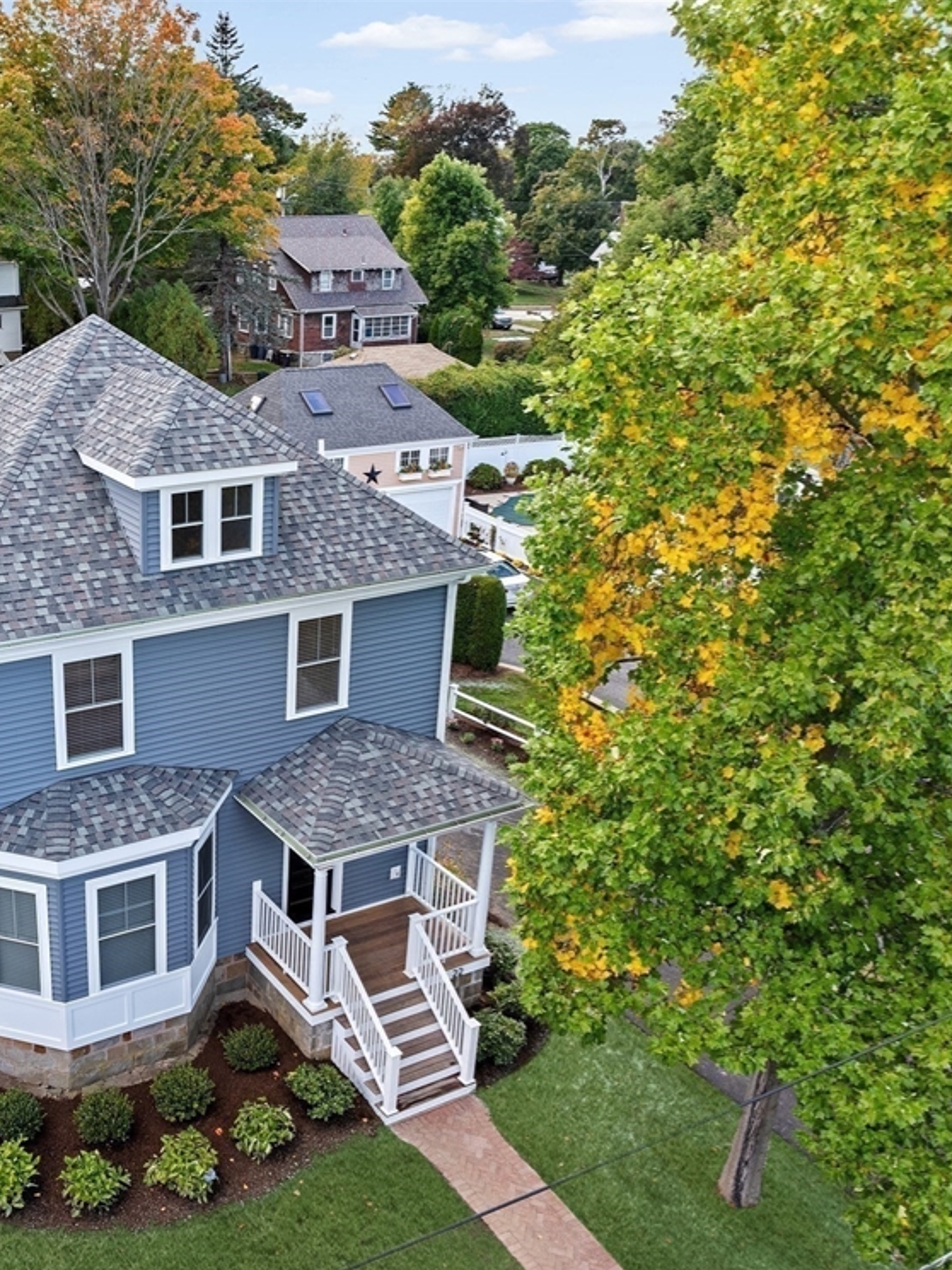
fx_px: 1210
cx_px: 172
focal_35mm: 33
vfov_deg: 55.3
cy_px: 653
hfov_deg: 40.9
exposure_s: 1/60
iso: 100
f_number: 3.5
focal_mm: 12.29
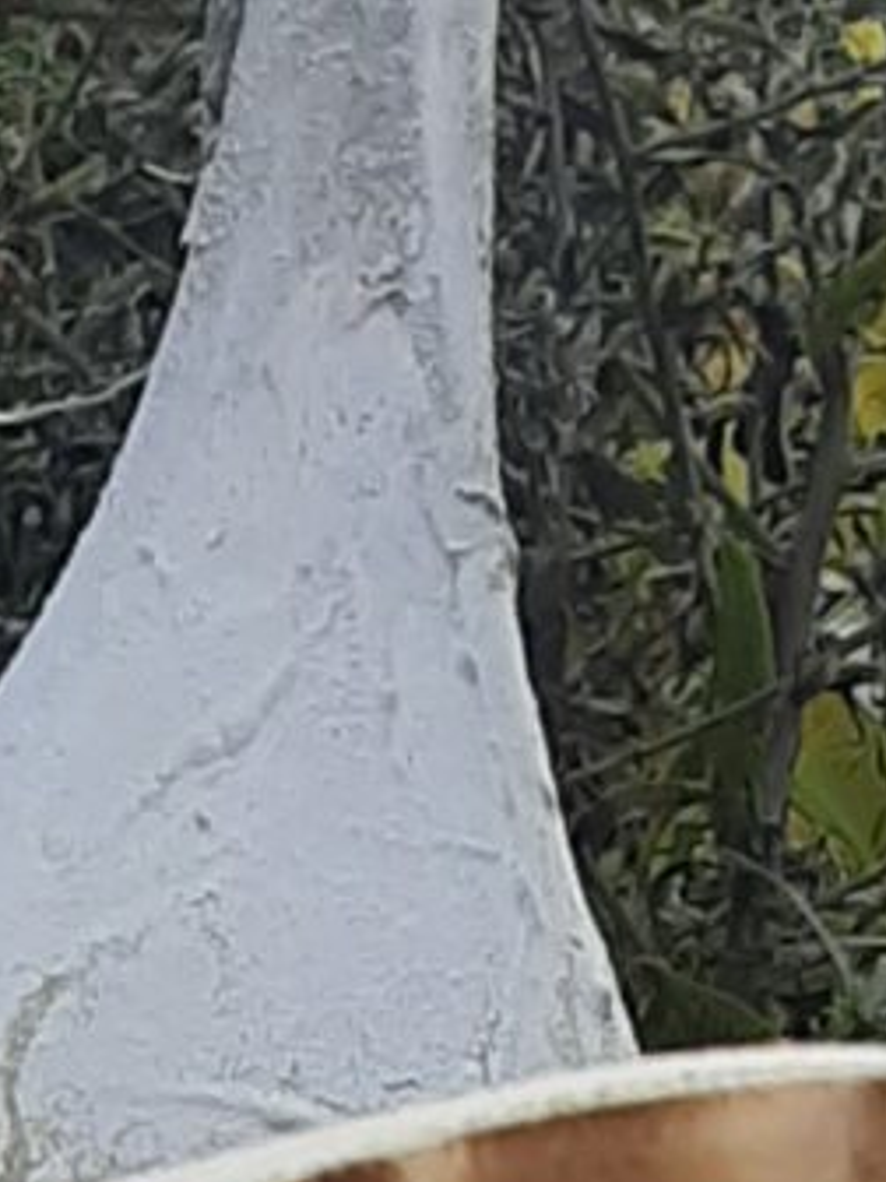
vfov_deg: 7.8
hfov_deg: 7.5
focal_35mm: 198
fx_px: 6757
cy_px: 4162
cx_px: 577
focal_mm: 3.93
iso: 40
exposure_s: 1/425
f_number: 1.7
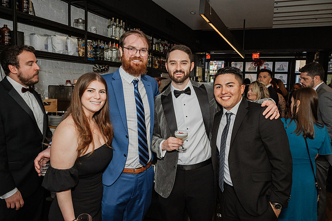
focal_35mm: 28
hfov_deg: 64.6
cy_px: 110
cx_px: 166
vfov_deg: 45.6
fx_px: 263
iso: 1250
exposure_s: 1/80
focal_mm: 28.5
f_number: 8
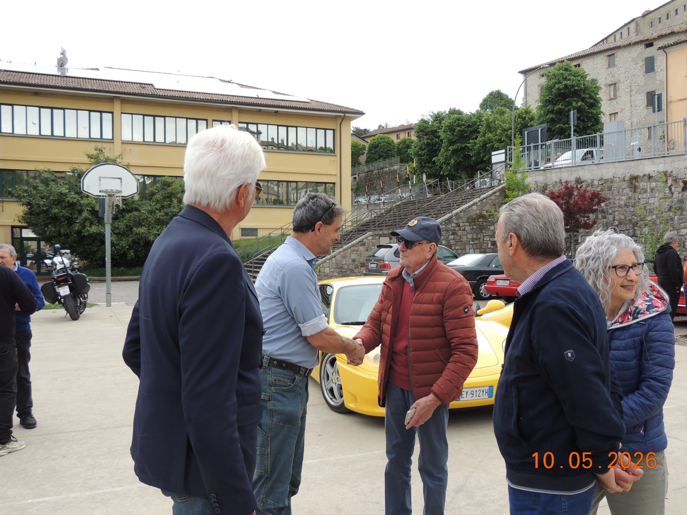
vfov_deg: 42.9
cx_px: 344
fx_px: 655
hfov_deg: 55.4
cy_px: 258
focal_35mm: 33
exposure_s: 1/400
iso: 100
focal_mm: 5.8
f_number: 3.2
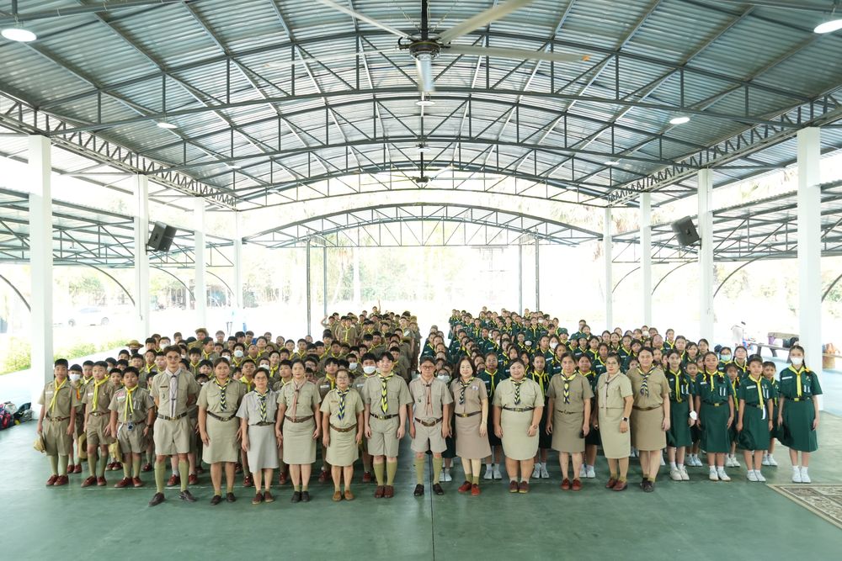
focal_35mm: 30
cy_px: 280
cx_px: 421
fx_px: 702
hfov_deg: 61.9
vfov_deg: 43.6
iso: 800
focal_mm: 20
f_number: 5
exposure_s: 1/100
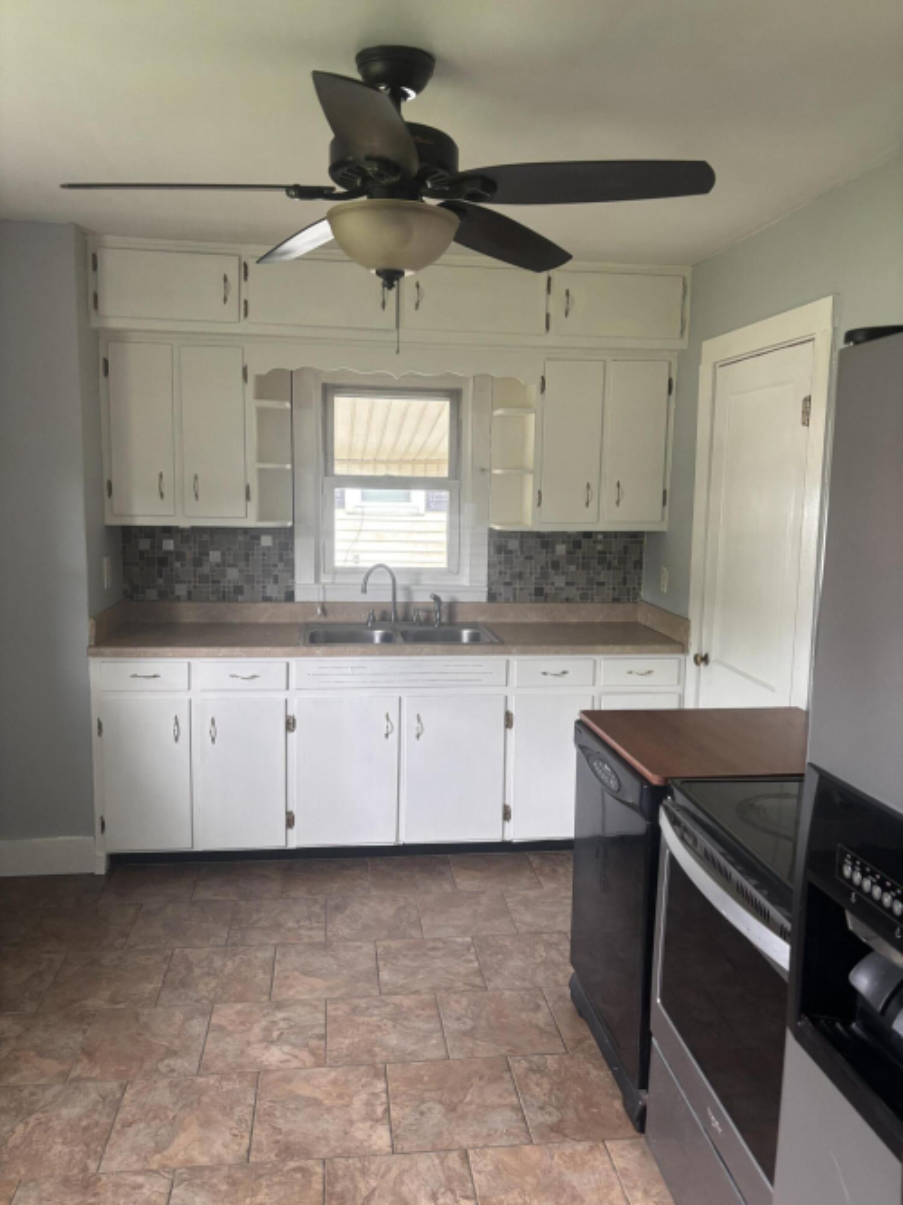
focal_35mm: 26
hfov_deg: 53.0
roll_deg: -2.4
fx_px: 905
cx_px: 452
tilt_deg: -6.2
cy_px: 602
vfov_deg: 67.3
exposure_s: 1/60
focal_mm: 5.96
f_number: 1.6
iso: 160
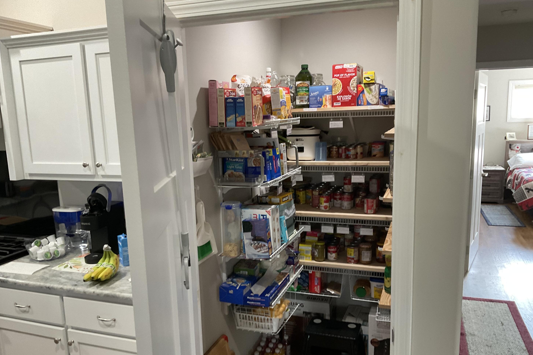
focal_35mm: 31
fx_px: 459
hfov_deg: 60.3
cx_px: 269
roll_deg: +3.4
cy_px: 198
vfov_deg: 42.3
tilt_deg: -11.6
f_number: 1.8
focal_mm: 3
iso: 125
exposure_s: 1/60
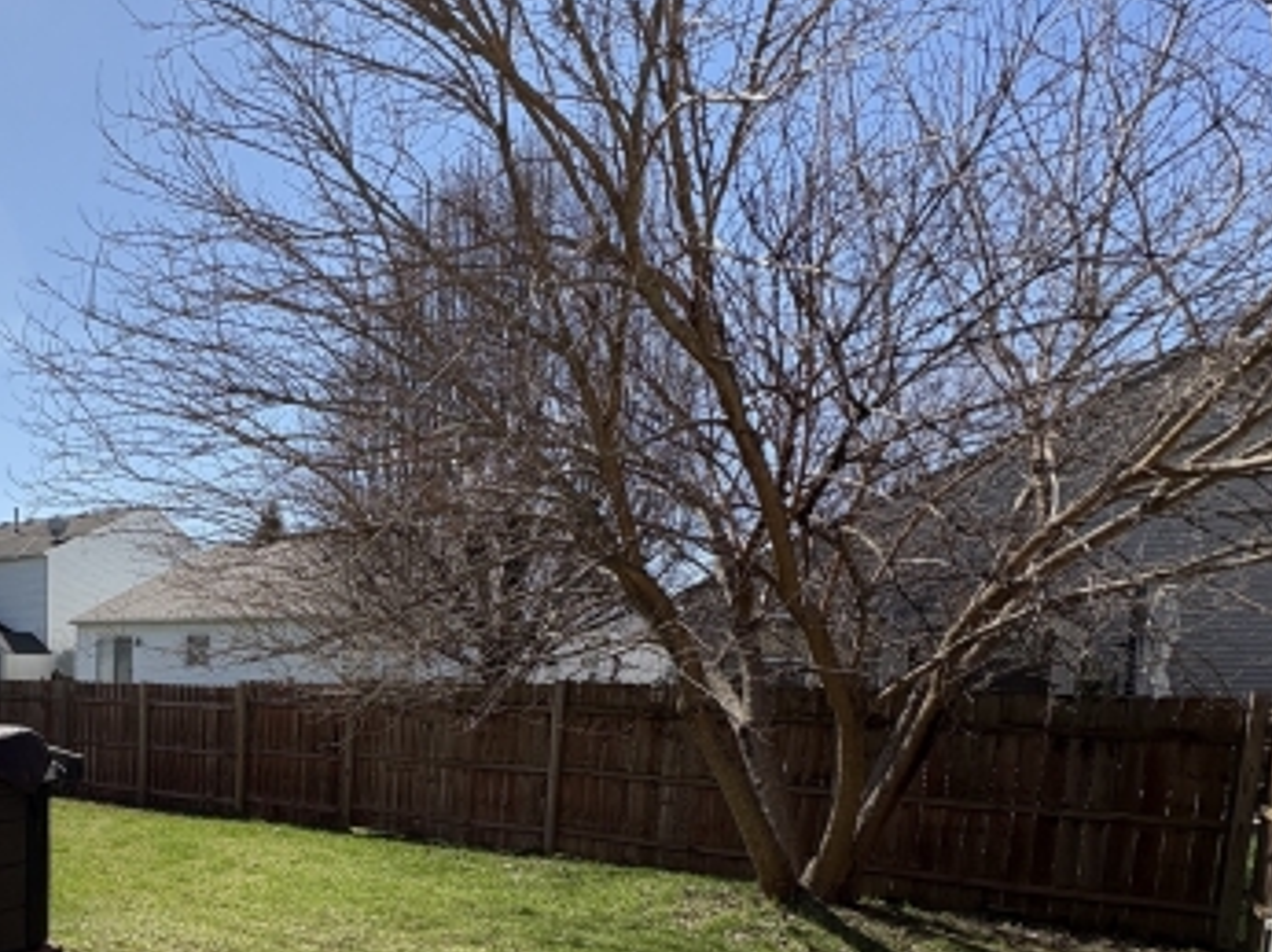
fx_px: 991
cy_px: 779
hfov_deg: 57.0
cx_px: 145
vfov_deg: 48.1
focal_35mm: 27
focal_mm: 2.22
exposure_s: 1/1256
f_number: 2.2
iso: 50
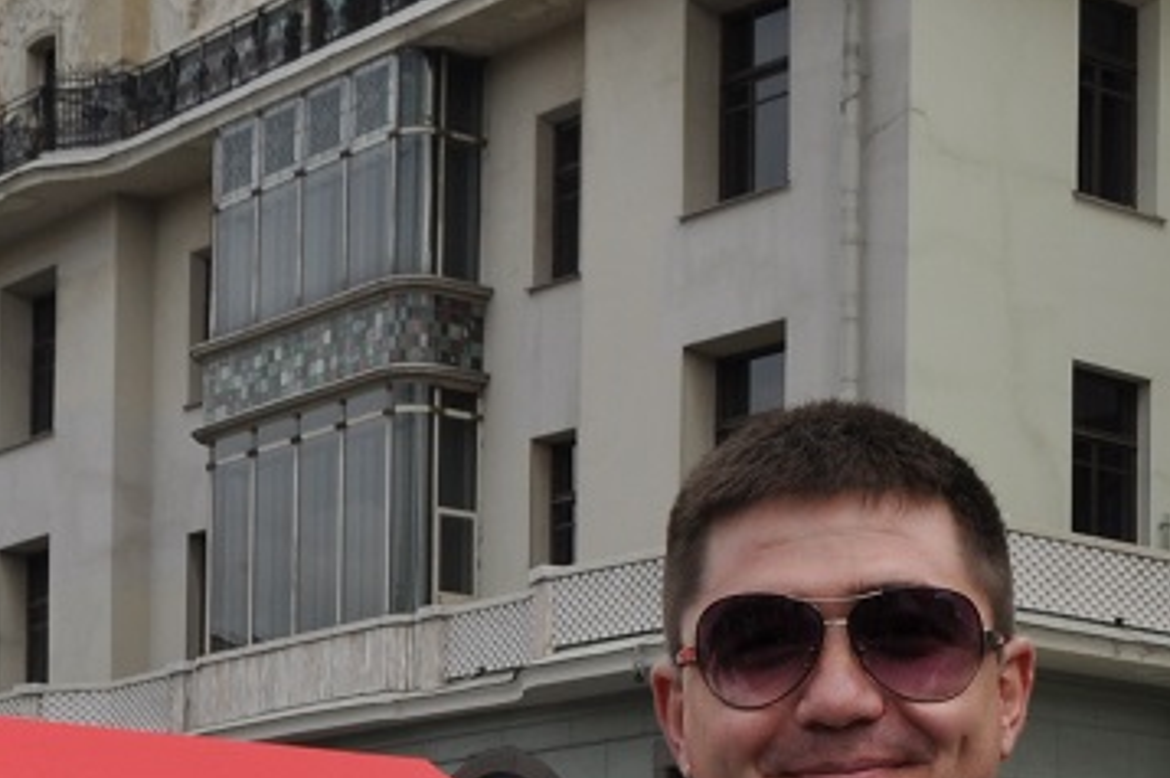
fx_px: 3150
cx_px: 894
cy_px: 1322
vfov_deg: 13.0
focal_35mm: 97
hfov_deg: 20.9
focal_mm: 18
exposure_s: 1/160
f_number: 13
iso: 200
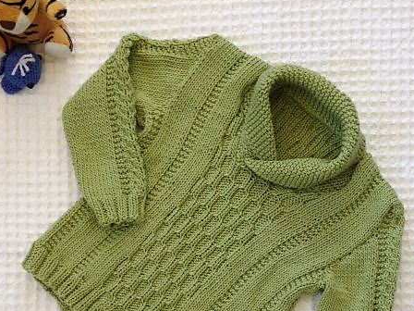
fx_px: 598
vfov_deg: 28.7
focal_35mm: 50
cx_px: 202
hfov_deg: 38.2
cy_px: 230
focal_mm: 4.28
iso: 64
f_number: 2.4
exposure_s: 1/60
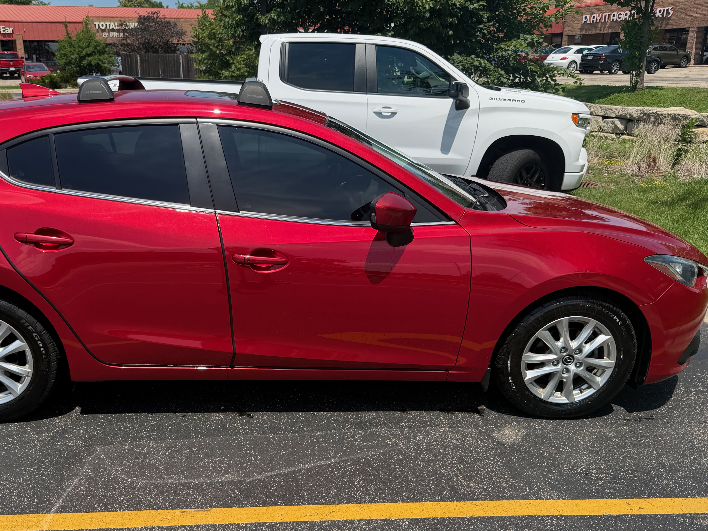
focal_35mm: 34
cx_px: 285
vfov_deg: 41.2
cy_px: 358
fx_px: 695
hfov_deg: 53.6
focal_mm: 6.76
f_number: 1.78
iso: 100
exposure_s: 1/3584
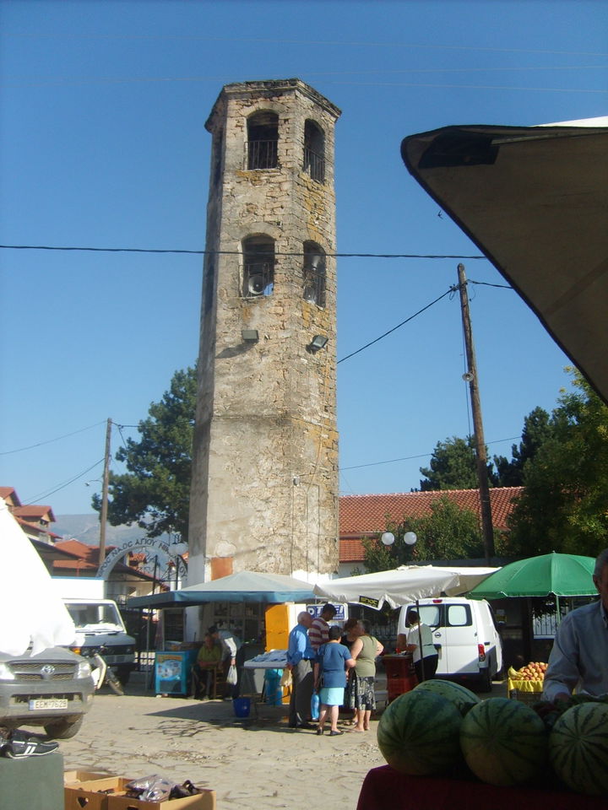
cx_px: 304
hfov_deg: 40.7
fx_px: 820
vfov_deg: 52.6
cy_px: 405
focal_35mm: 35
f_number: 2.8
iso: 50
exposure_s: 1/1000
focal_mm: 5.8
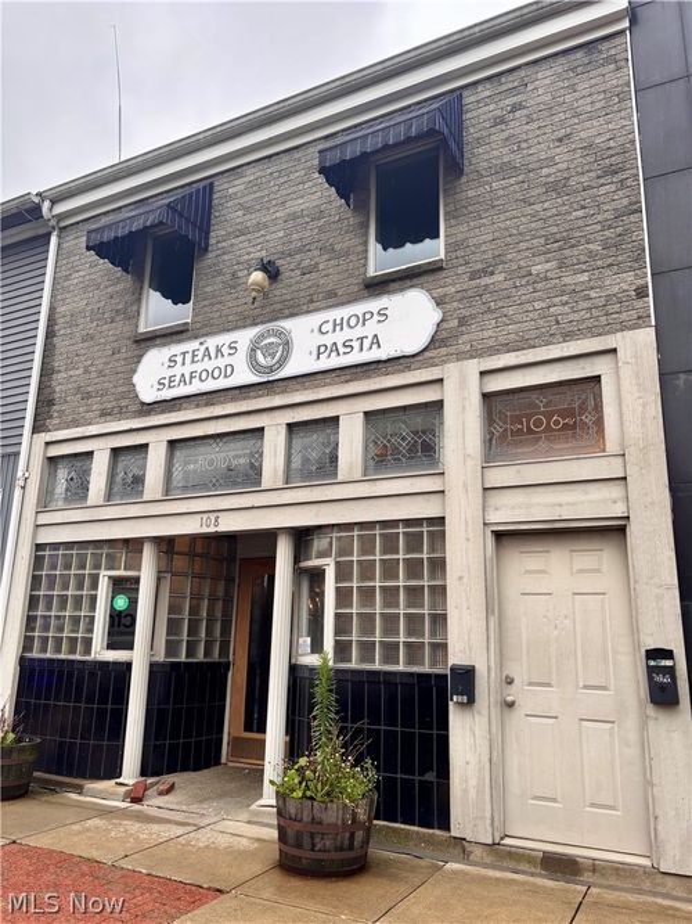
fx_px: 693
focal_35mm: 26
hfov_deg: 53.0
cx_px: 346
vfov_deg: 67.3
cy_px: 462
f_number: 1.6
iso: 32
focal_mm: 5.96
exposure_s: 1/121
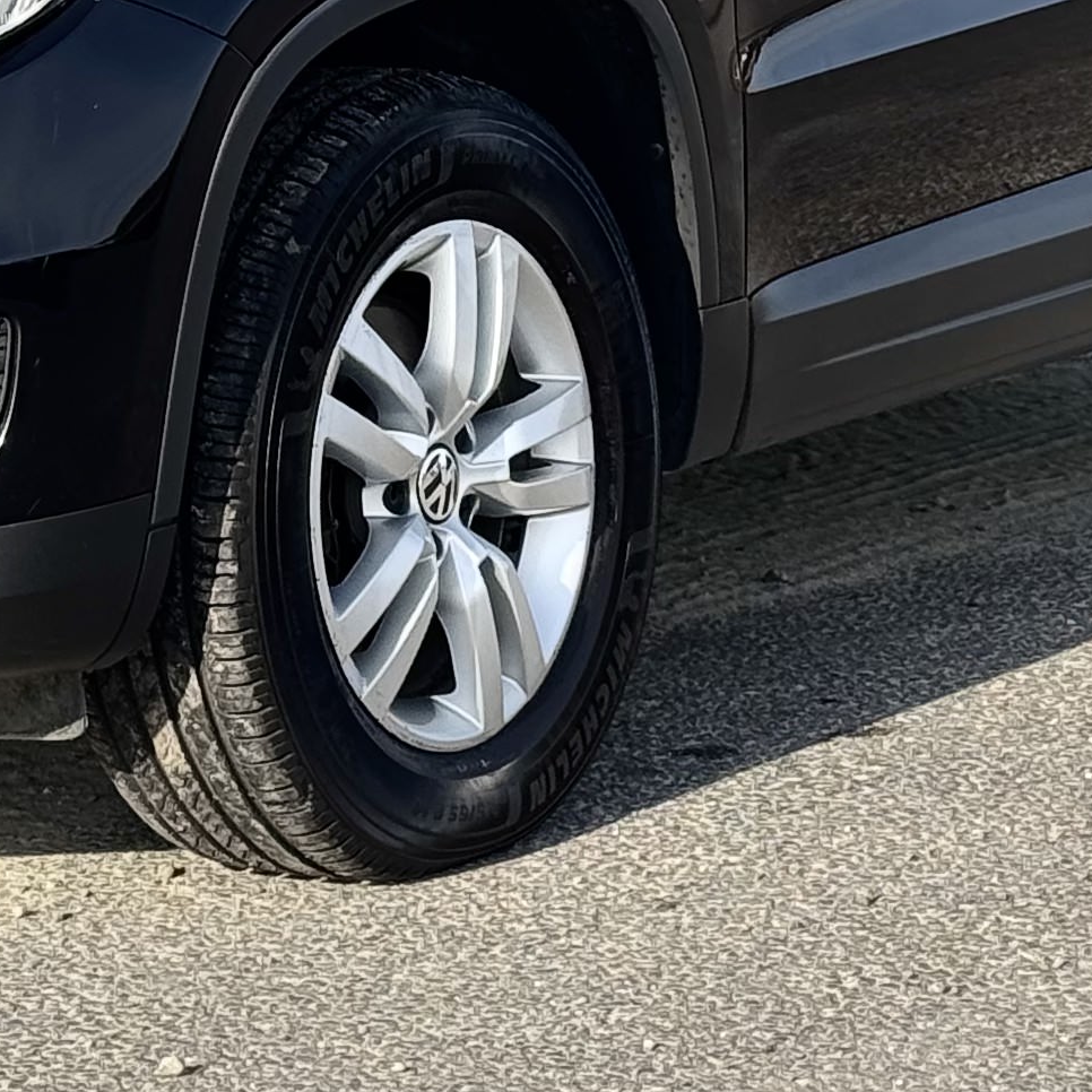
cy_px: -101
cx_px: 94
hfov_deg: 9.8
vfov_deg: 9.8
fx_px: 6317
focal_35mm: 177
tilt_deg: -4.7
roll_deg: +0.8
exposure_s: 1/1238
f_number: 1.78
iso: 64
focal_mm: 6.76
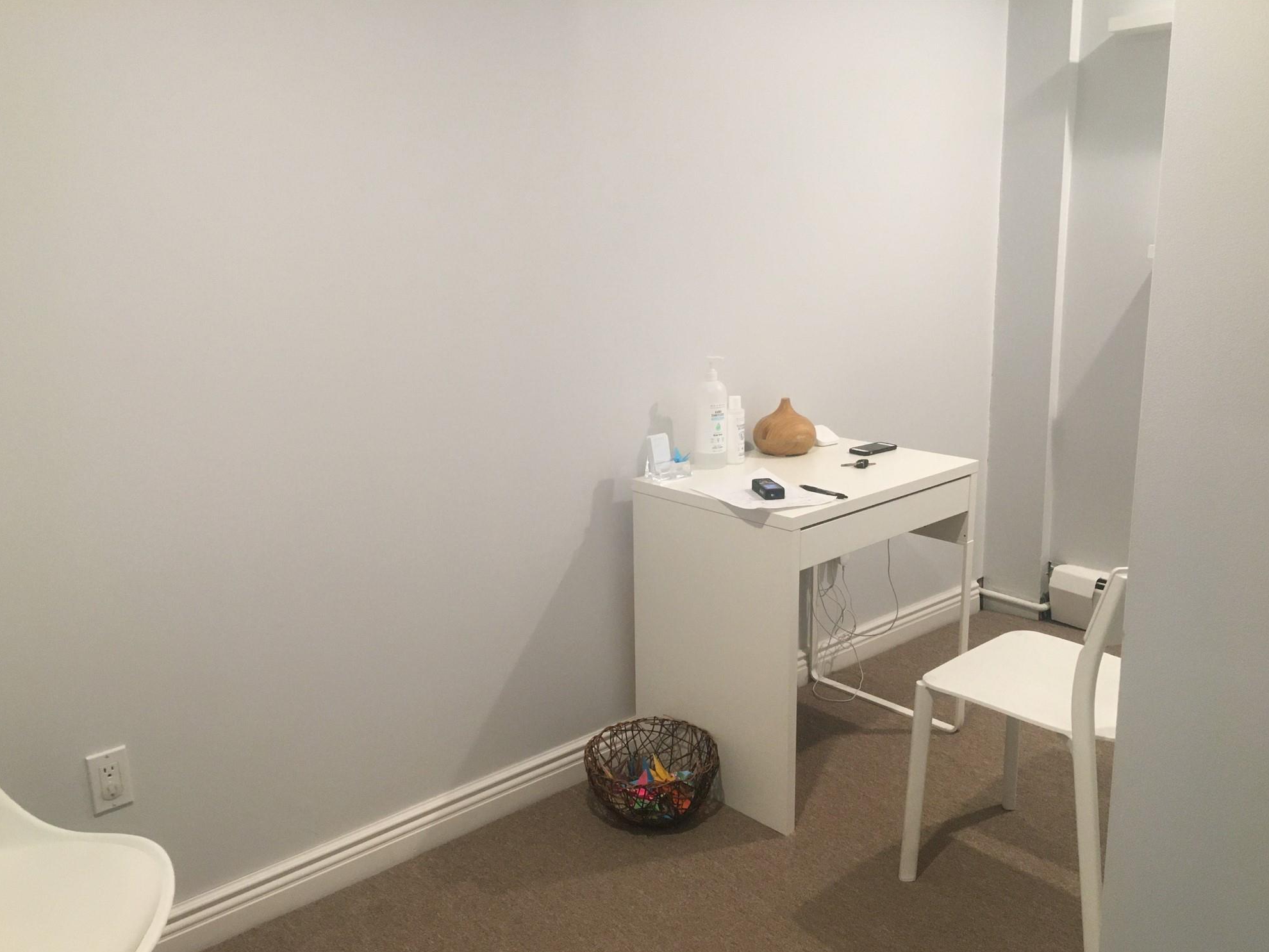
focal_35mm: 30
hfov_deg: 60.0
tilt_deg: -12.2
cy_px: 490
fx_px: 1100
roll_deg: +2.1
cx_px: 622
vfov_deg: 46.8
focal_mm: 4.15
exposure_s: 1/30
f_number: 2.2
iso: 125
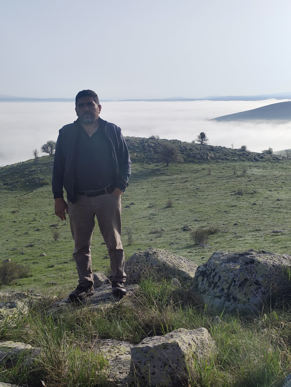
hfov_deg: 31.5
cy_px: 194
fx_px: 516
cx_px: 146
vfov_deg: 41.2
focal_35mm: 46
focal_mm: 6.14
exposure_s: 1/1623
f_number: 1.65
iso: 50
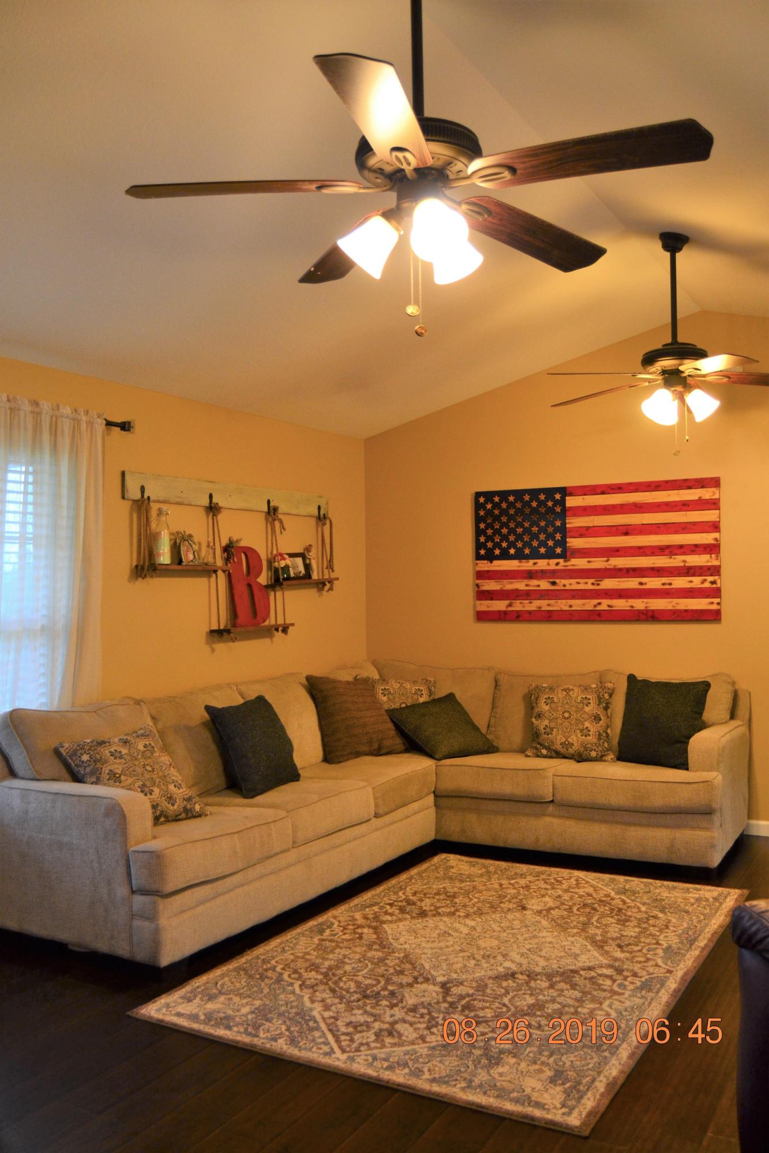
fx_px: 961
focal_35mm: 30
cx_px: 384
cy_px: 576
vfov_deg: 61.9
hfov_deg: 43.6
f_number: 3.5
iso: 800
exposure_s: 1/50
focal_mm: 20
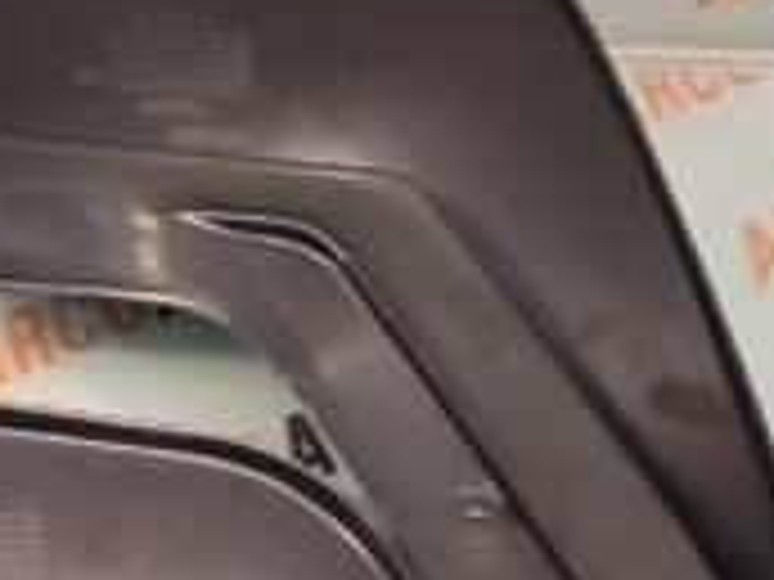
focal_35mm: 76
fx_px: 1699
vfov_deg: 19.1
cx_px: -418
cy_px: 515
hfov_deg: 21.2
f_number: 1.79
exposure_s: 1/33
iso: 166
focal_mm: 4.74
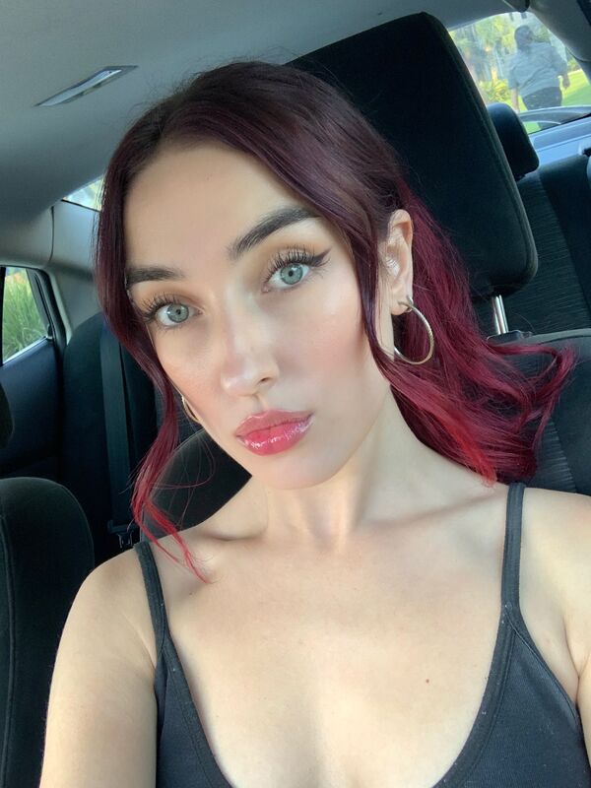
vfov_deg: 56.8
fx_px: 728
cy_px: 394
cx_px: 296
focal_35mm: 32
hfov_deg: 44.2
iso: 125
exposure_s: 1/60
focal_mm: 2.87
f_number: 2.2
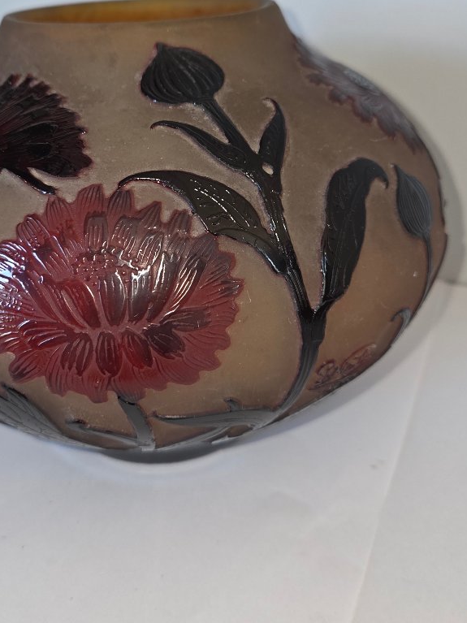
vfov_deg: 50.7
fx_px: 648
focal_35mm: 36
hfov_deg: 39.3
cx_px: 168
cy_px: 227
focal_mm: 5.4
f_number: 1.8
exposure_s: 1/50
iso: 250
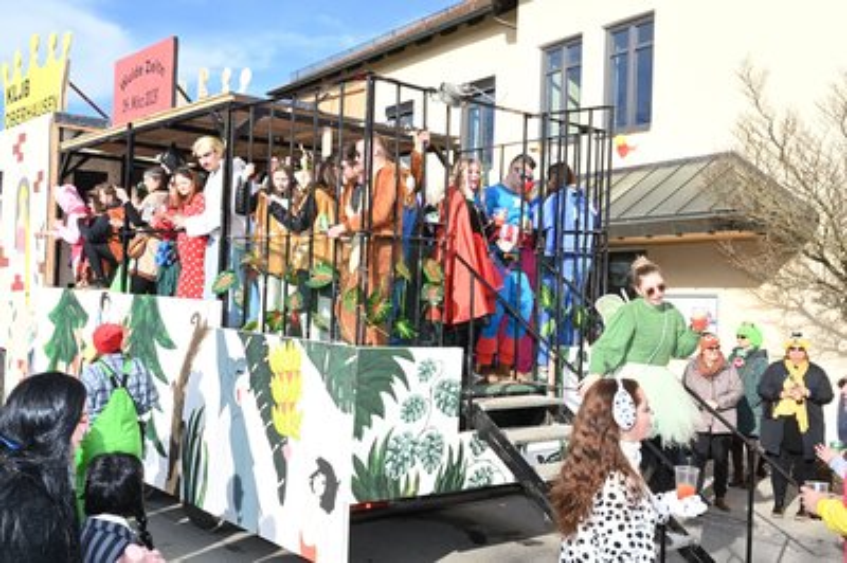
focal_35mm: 37
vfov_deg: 35.9
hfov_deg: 51.9
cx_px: 424
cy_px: 282
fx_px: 870
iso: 1000
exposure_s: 1/200
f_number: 22
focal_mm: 37
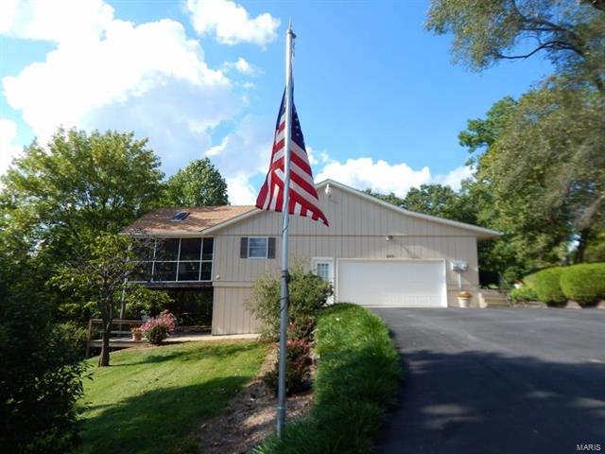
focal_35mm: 22
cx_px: 302
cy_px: 227
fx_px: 385
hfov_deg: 76.4
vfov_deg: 61.1
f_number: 3
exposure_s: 1/1250
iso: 125
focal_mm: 4
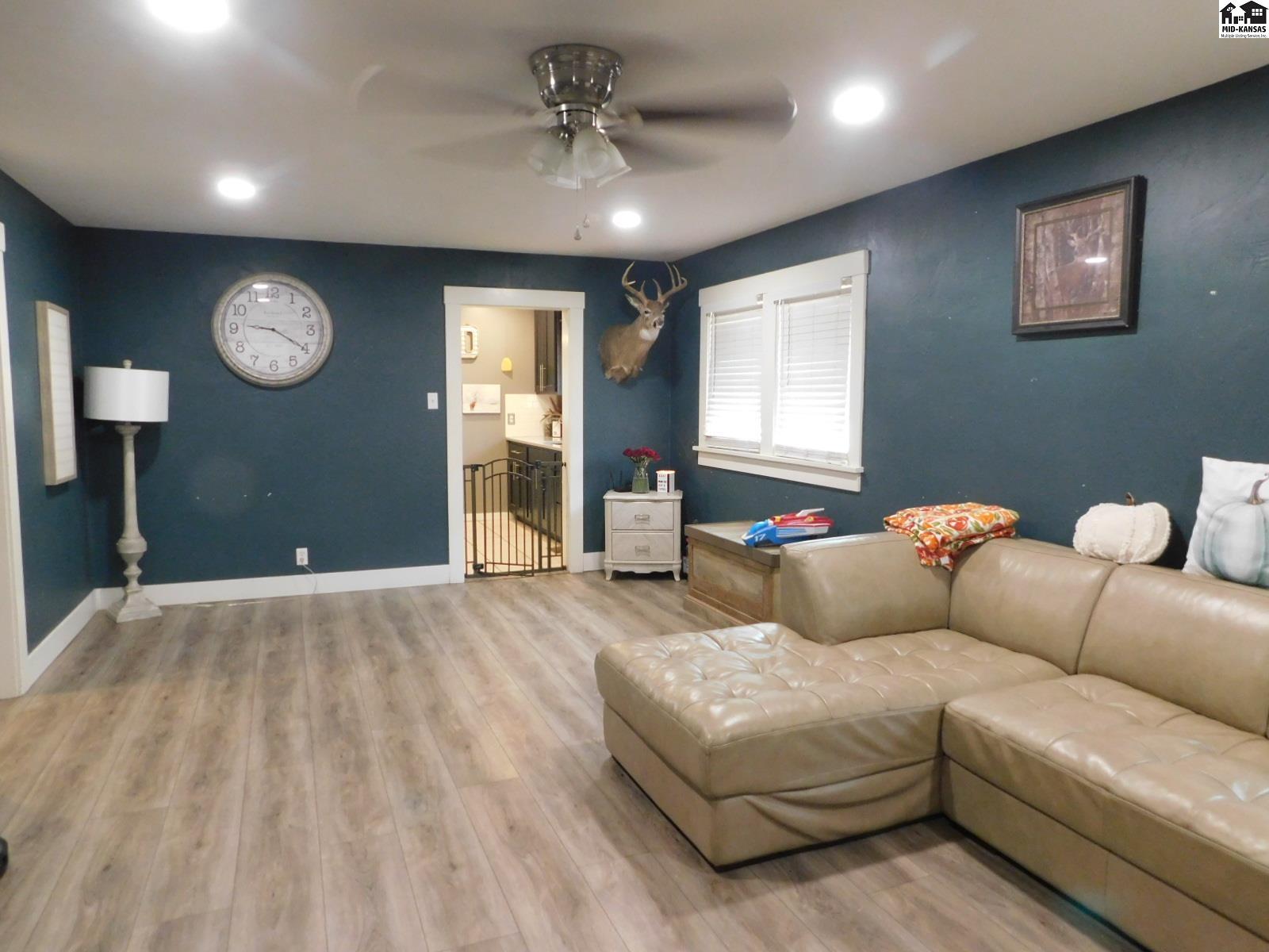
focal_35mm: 23
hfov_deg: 73.9
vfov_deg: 58.9
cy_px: 476
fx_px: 843
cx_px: 634
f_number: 3
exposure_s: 1/20
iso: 400
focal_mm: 4
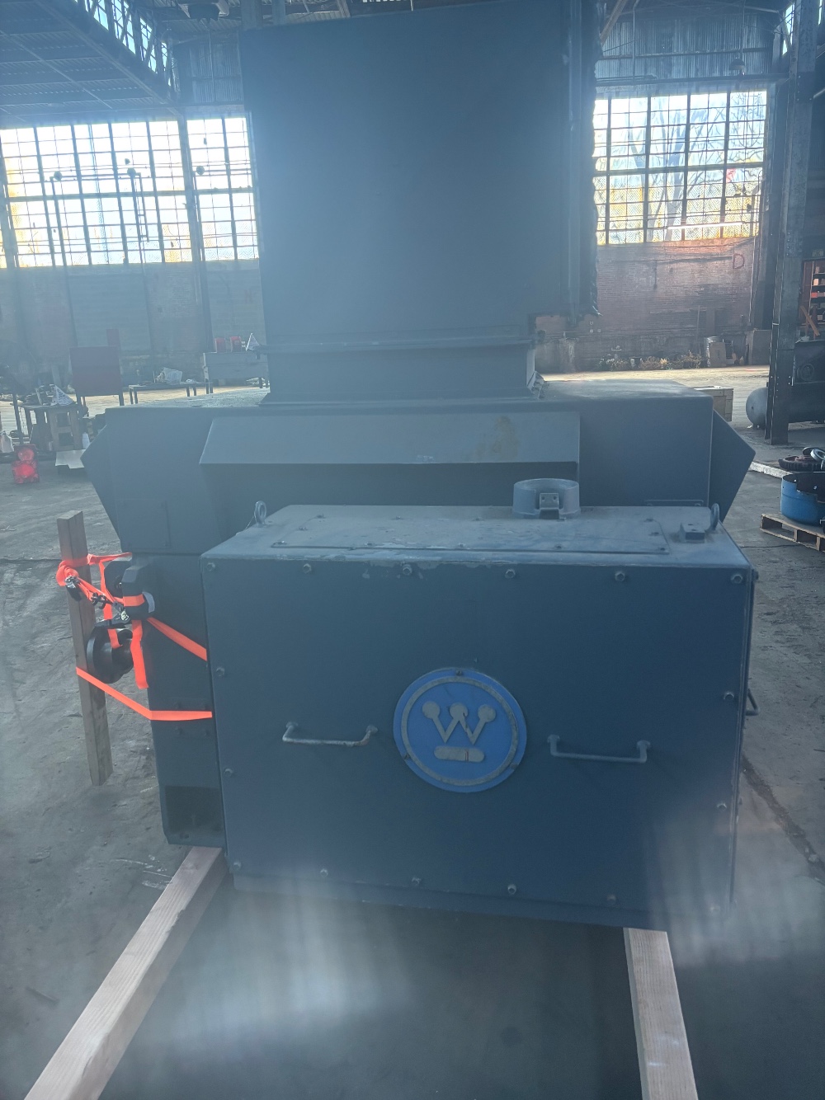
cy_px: 550
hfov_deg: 53.0
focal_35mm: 26
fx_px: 826
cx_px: 412
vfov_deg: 67.3
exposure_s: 1/60
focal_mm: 5.96
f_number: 1.6
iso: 200
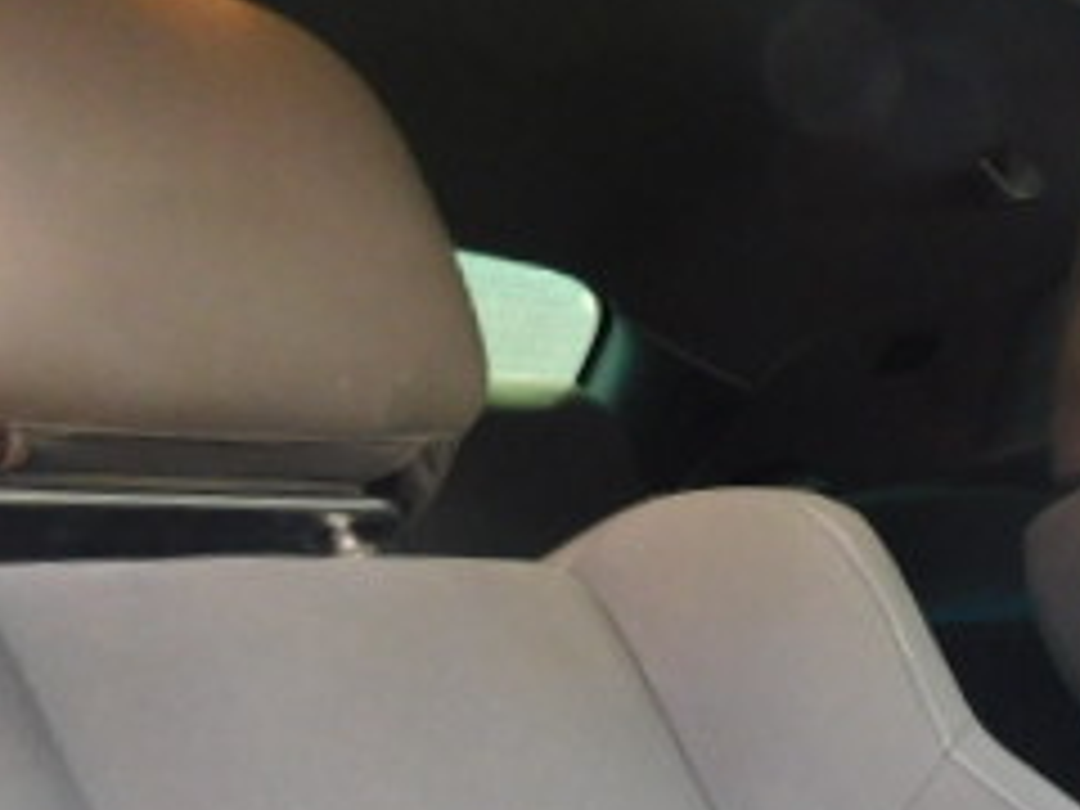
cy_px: 1017
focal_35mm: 64
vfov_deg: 21.1
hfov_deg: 25.6
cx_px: 1436
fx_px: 1997
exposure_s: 1/30
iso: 200
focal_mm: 4.1
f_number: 3
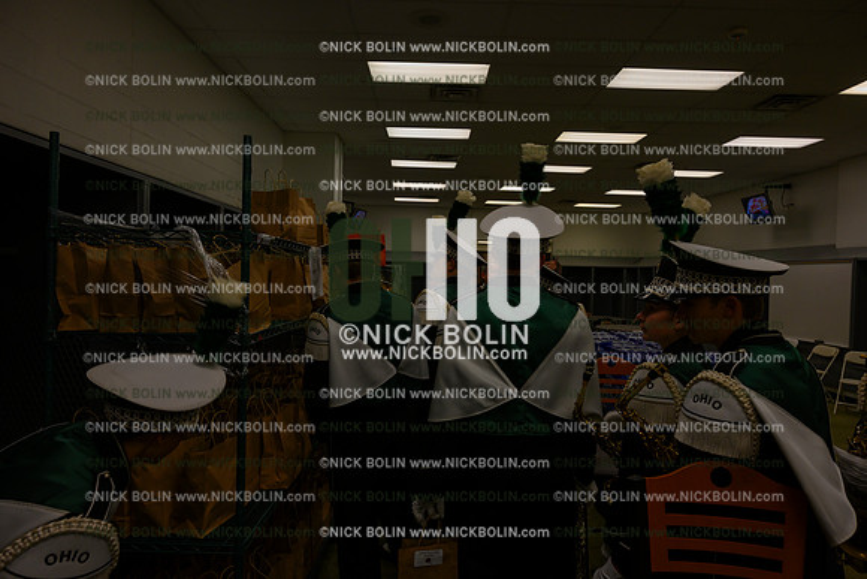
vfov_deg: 53.2
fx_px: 578
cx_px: 434
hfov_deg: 73.7
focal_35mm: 24
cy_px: 290
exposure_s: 1/80
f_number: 8
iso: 800
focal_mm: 24
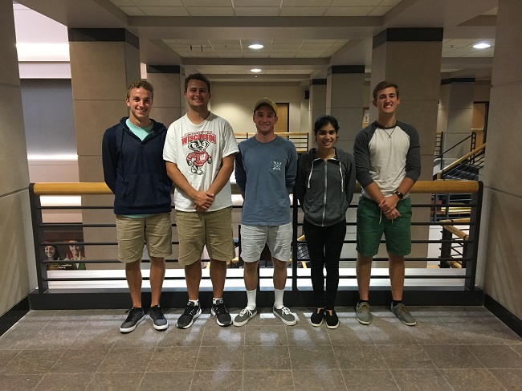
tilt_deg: -10.0
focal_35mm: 29
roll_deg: +0.5
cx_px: 261
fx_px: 437
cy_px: 196
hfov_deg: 61.7
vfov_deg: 48.2
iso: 200
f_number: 2.2
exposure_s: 1/24
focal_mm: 4.15
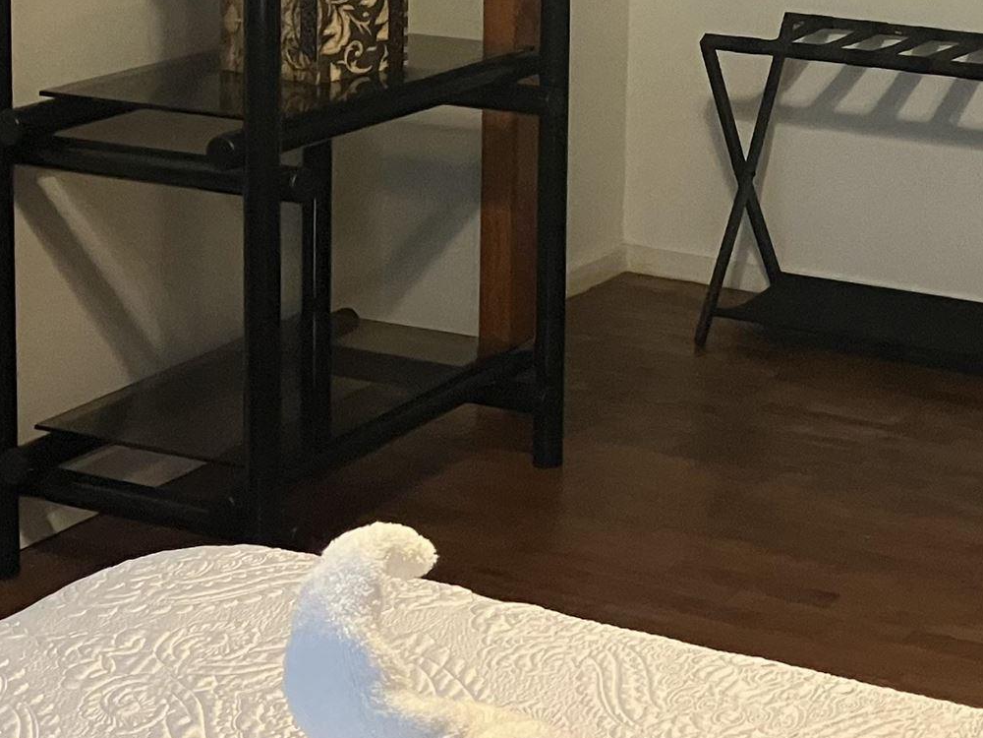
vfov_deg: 16.5
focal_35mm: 86
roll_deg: +0.0
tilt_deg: -4.7
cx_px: 753
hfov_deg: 22.5
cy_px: -145
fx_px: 2442
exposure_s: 1/60
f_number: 1.8
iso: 250
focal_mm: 3.99
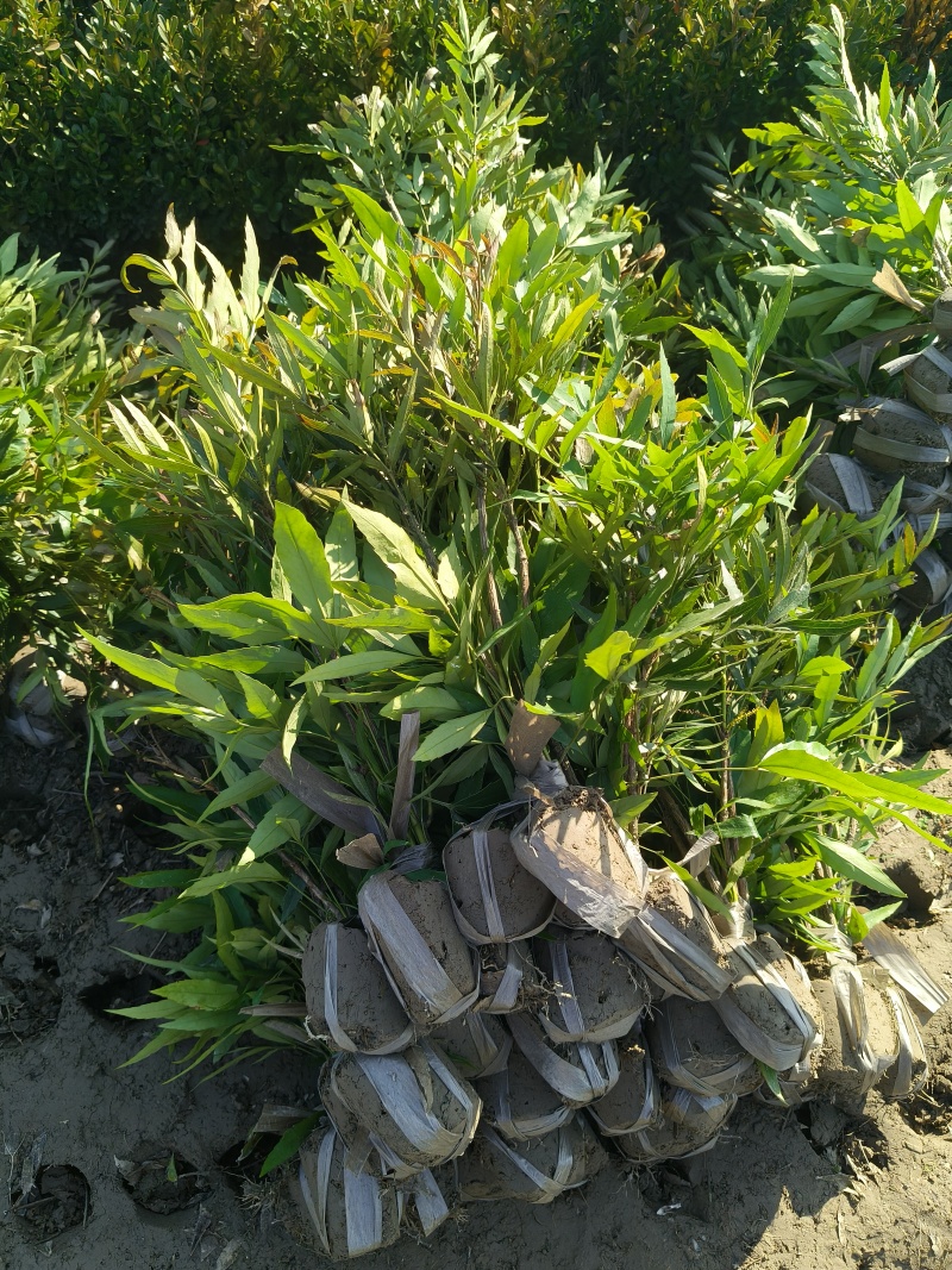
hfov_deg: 53.1
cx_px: 476
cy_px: 635
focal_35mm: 26
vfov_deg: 67.3
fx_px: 954
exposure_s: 1/1241
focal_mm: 4.84
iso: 80
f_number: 1.8
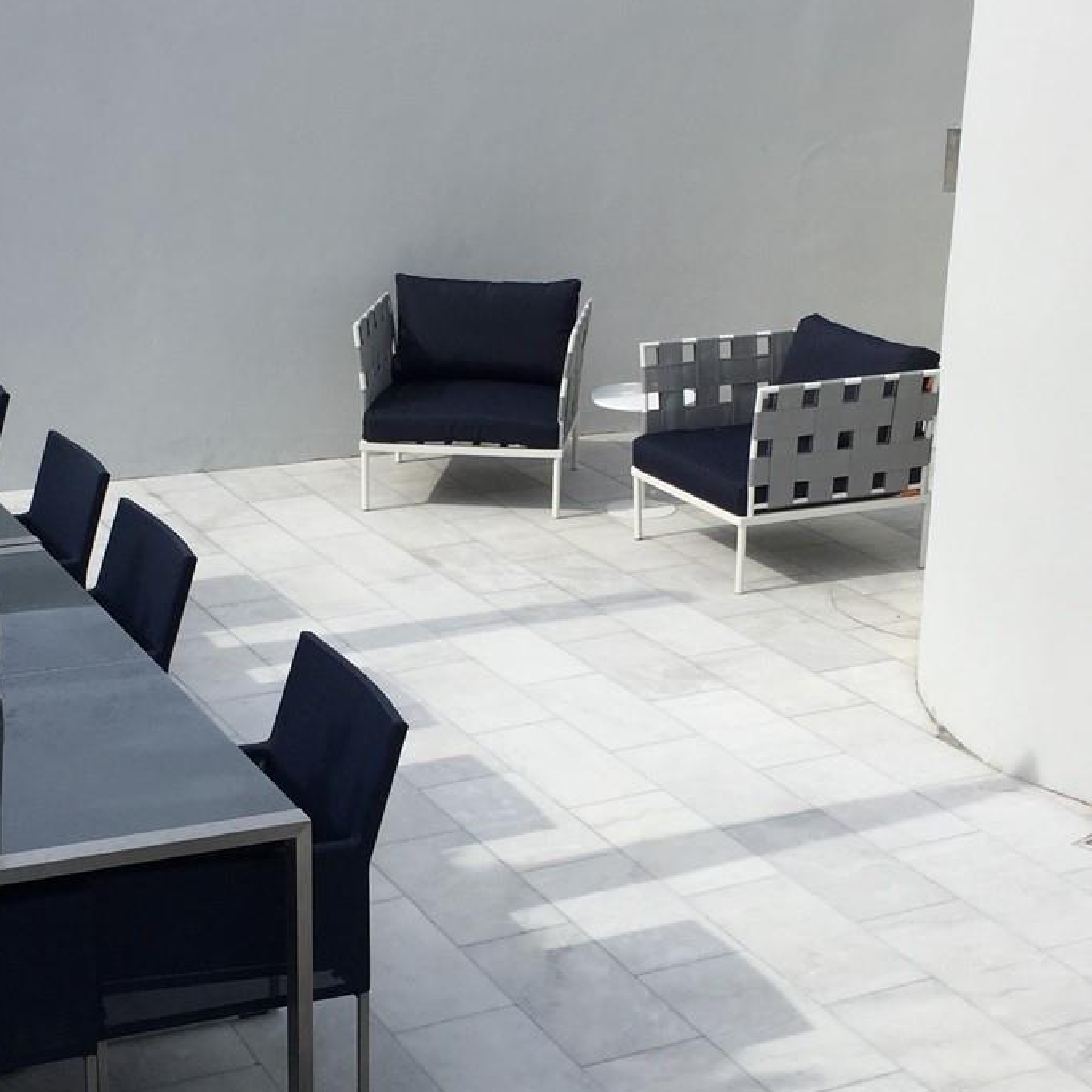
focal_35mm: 60
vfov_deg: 28.5
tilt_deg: -18.8
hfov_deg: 28.5
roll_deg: -0.3
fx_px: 2141
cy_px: 680
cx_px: 441
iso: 32
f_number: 2.2
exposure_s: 1/2326
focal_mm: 4.15
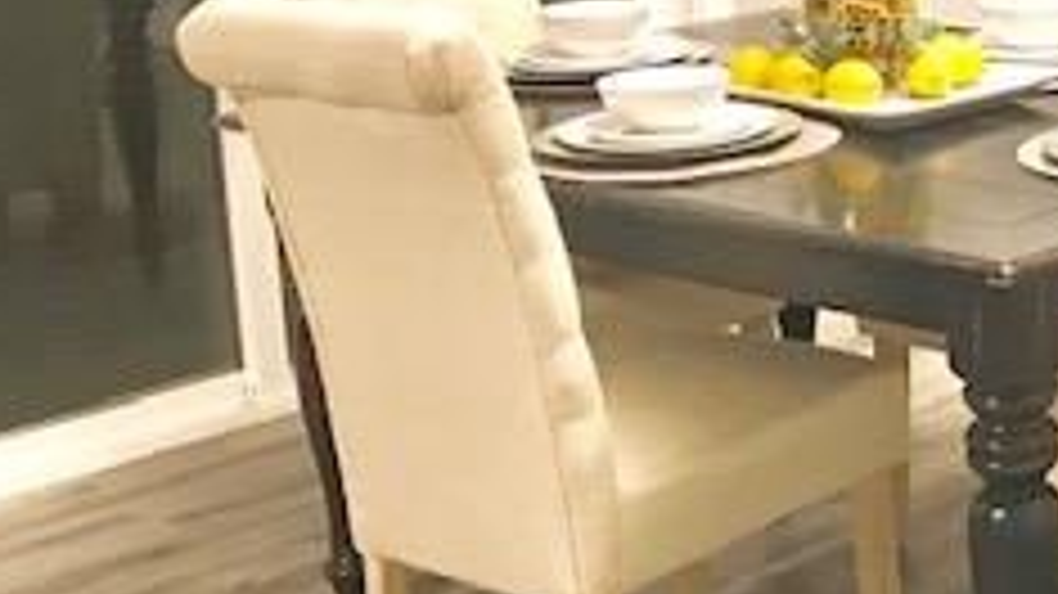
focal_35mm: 83
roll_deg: +0.8
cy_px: 36
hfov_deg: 23.0
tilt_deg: -9.6
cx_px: 1342
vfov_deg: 14.4
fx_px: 2328
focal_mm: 3.99
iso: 100
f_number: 1.8
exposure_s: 1/13
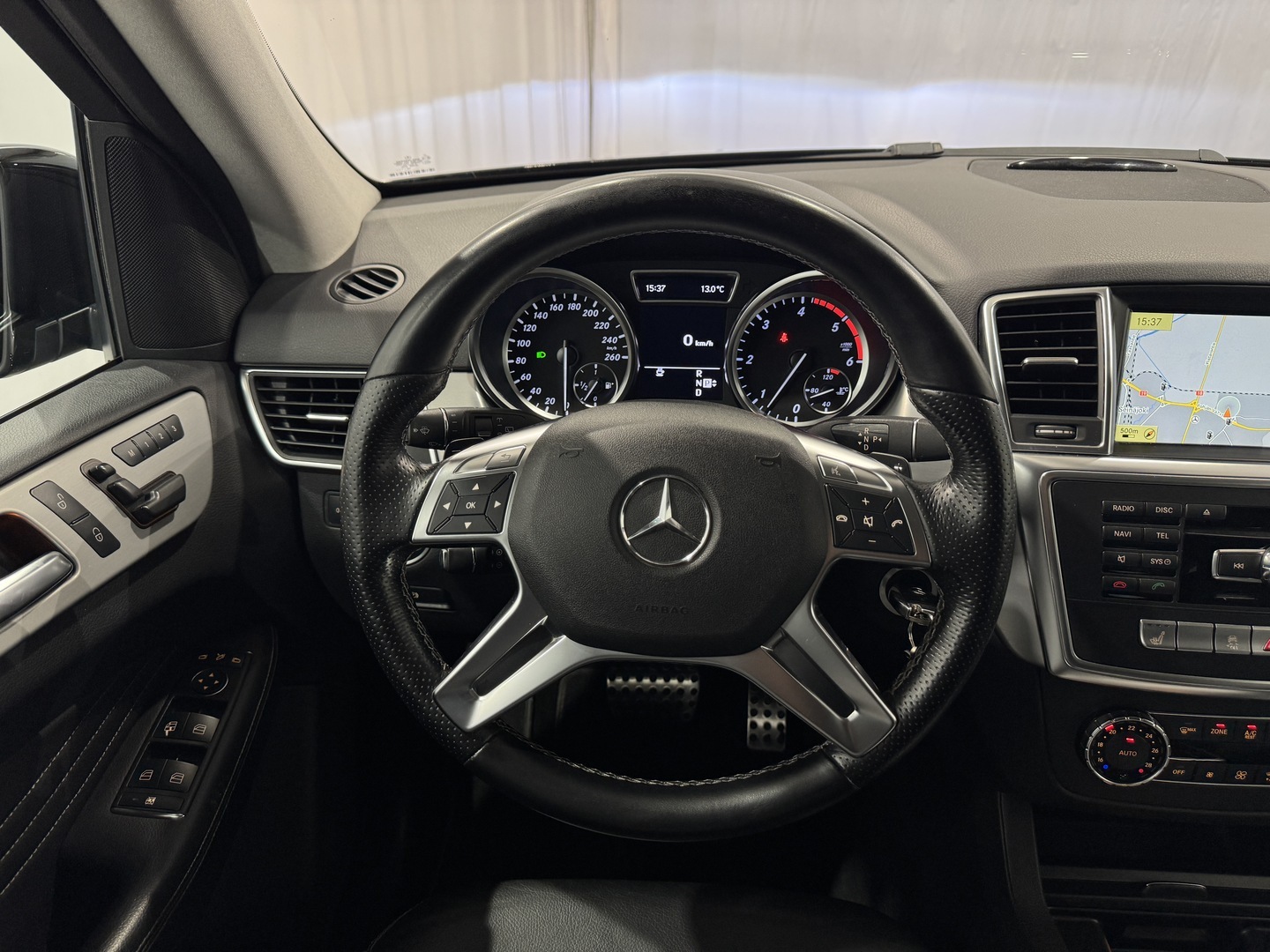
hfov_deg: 71.6
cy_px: 476
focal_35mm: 24
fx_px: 881
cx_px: 635
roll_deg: +0.1
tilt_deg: -28.3
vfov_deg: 56.8
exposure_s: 1/100
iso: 200
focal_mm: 6.76
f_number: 1.78
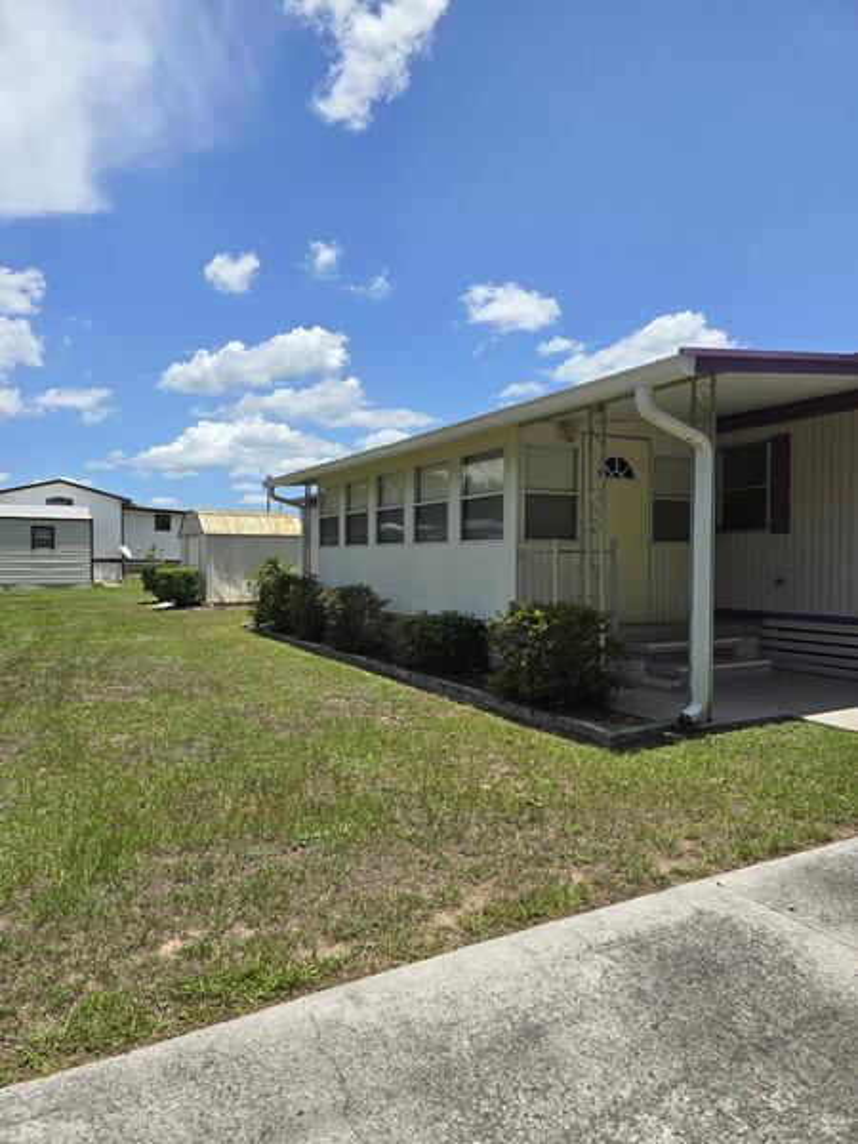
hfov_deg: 58.9
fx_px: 760
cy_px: 572
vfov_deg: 73.9
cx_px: 429
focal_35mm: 23
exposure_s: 1/986
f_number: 1.7
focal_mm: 6.3
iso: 12
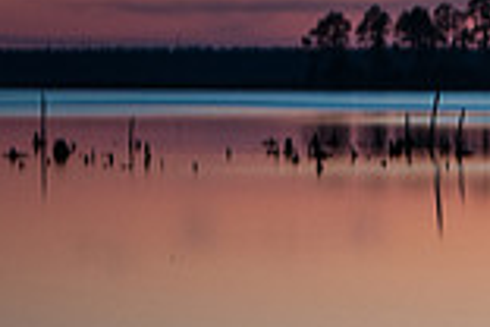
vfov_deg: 2.0
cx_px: 714
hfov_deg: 3.0
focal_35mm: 679
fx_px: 9241
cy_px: 448
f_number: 8
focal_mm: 92
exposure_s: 1.3
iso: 200
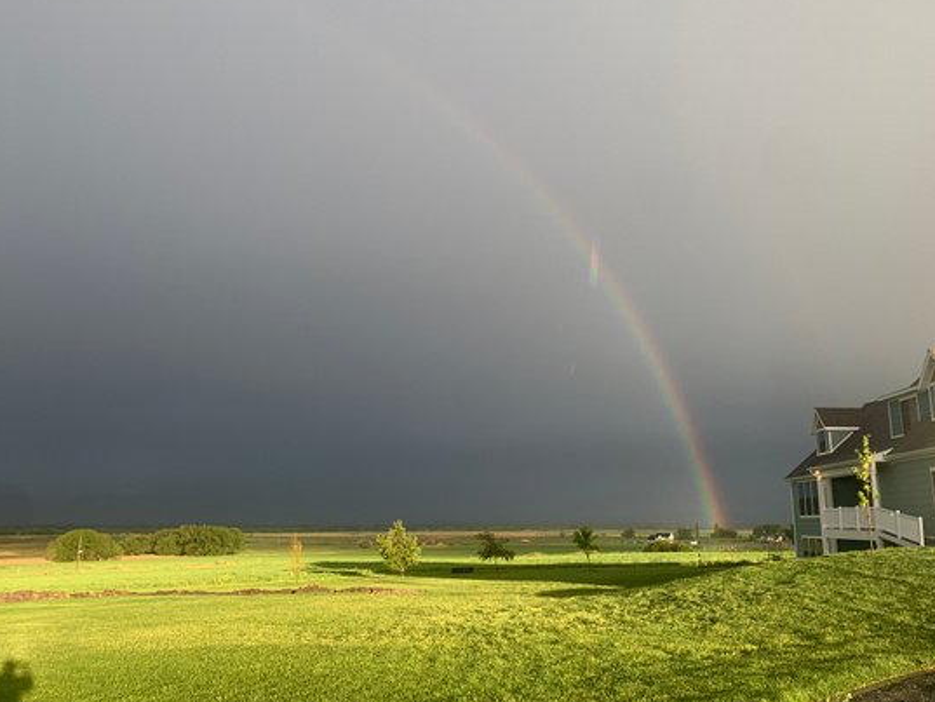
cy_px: 310
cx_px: 548
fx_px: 838
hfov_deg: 58.0
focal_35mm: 31
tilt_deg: +13.2
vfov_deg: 45.4
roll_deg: -1.0
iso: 25
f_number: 1.8
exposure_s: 1/208
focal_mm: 4.25
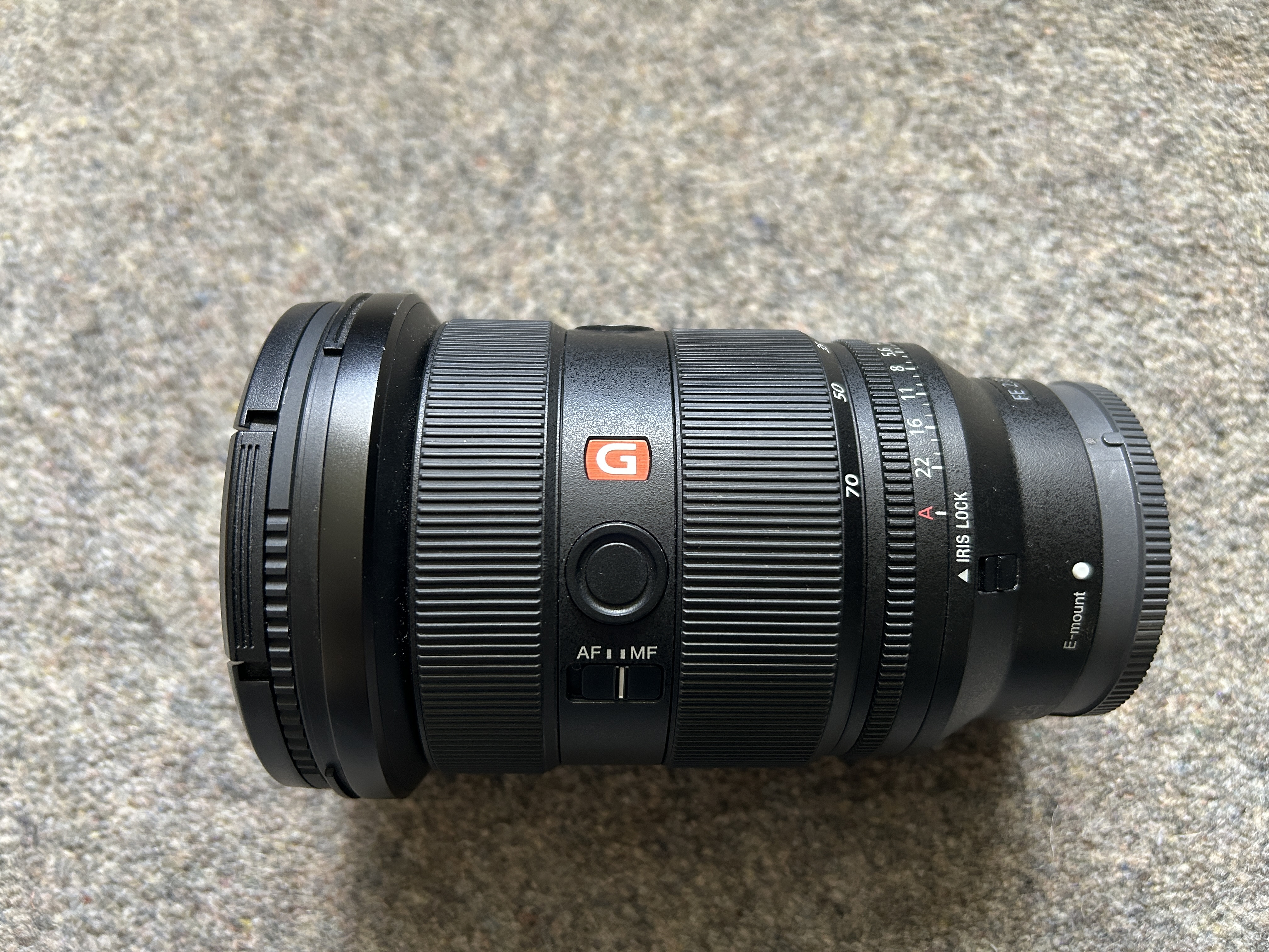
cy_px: 476
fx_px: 953
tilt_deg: -72.0
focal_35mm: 26
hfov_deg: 67.3
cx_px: 634
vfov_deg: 53.1
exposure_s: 1/60
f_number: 1.5
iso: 250
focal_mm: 5.7
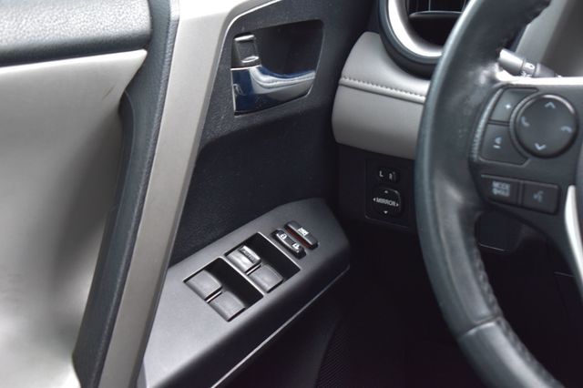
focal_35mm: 82
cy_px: 194
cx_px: 292
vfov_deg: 16.5
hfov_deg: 24.6
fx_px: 1335
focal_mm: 55
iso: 720
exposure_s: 1/15
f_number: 6.3
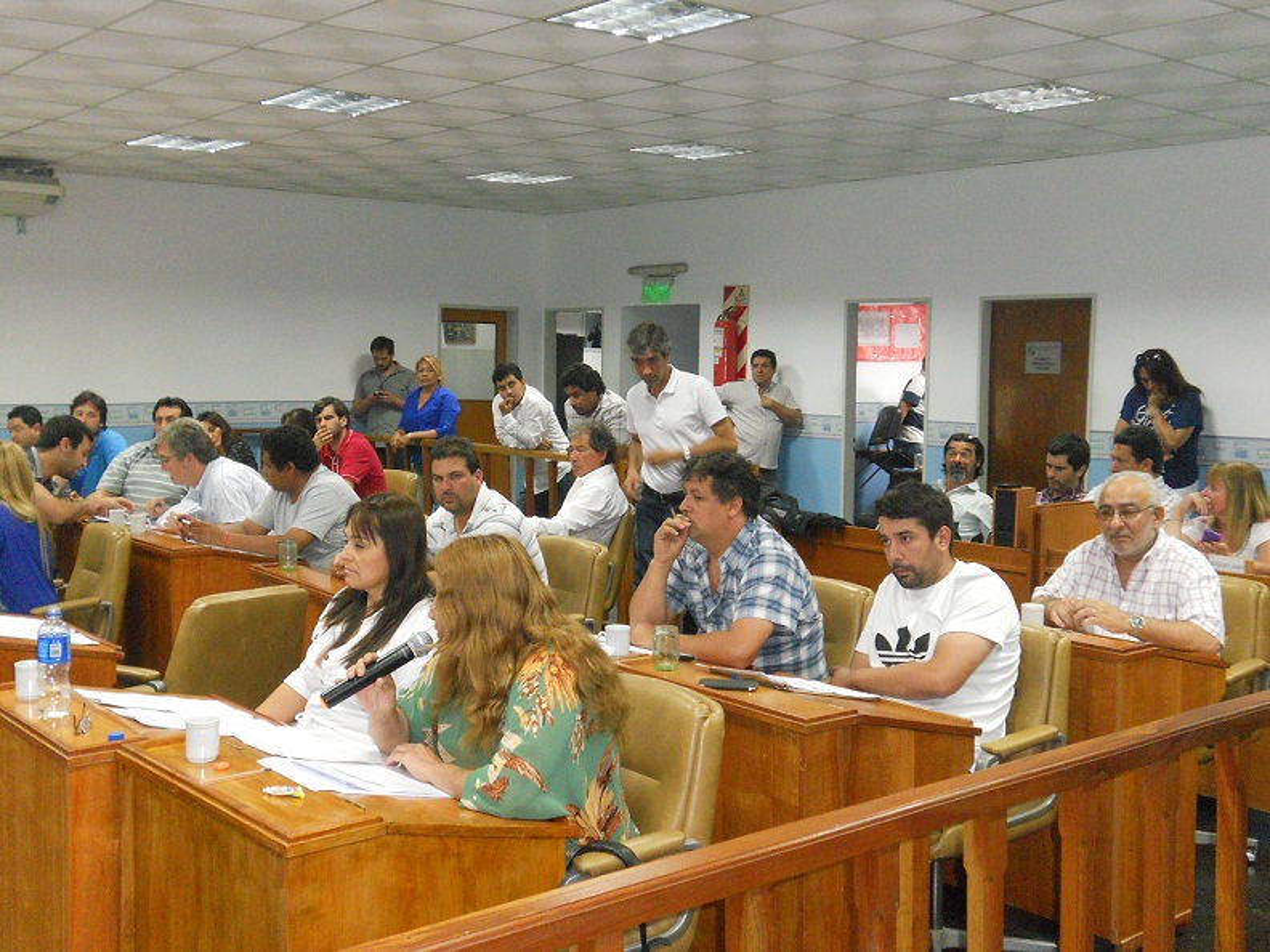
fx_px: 1394
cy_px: 476
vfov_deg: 37.7
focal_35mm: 38
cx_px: 635
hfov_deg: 49.0
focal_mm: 6.9
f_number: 3.9
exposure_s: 1/30
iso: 500
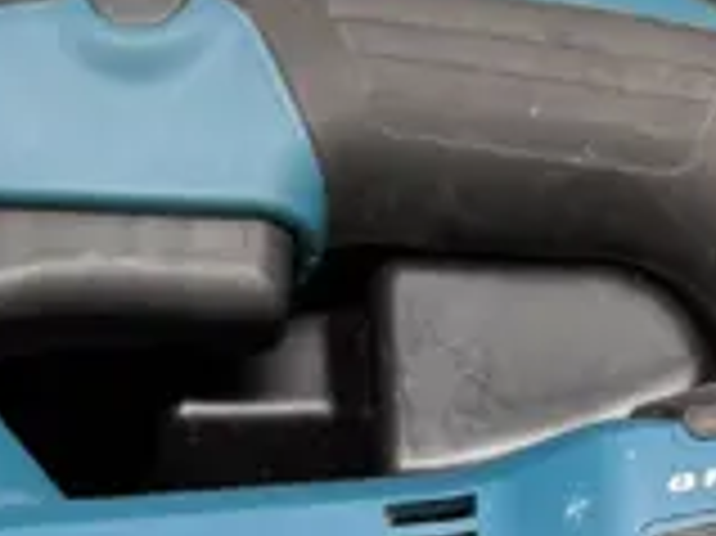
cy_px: 986
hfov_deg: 12.7
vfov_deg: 9.1
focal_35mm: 155
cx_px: 131
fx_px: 3204
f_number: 1.78
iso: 200
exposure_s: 1/72
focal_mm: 6.76
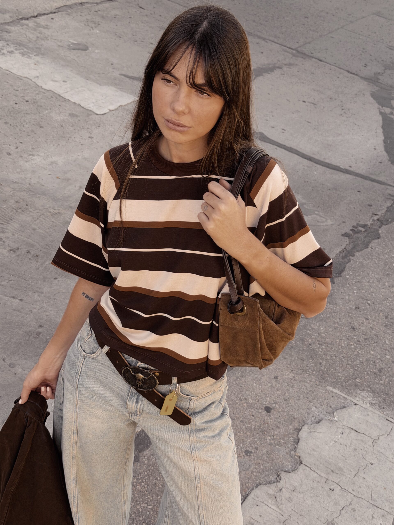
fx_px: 728
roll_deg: -11.9
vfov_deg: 39.7
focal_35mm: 48
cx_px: 197
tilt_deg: -33.6
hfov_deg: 30.3
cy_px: 262
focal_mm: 6.76
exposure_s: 1/747
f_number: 1.78
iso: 64
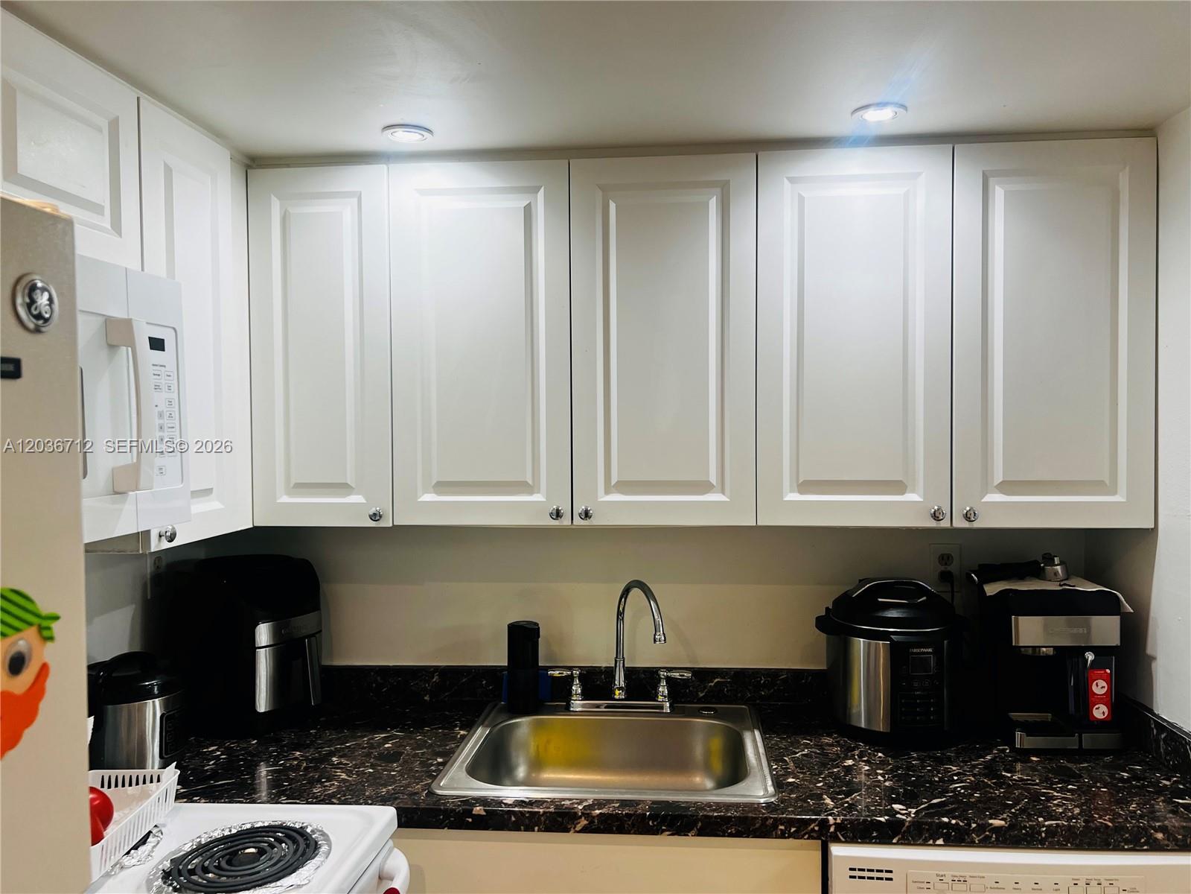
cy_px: 447
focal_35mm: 26
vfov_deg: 53.1
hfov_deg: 67.3
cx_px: 596
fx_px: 895
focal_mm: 5.7
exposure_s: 1/120
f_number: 1.5
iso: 80
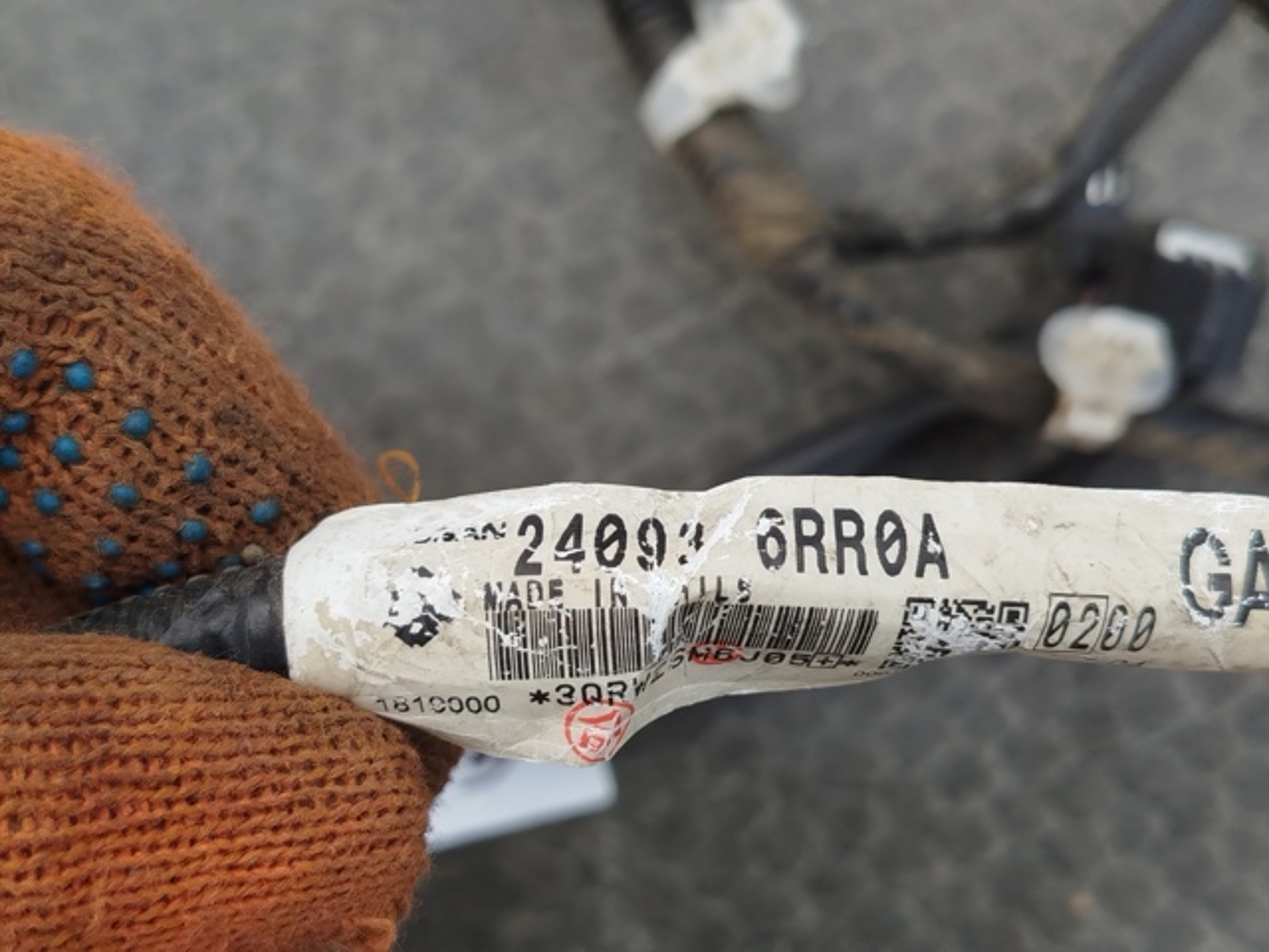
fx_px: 1760
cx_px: 634
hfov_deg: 39.7
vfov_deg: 30.3
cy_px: 476
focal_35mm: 48
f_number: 1.7
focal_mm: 5.31
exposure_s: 1/100
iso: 64
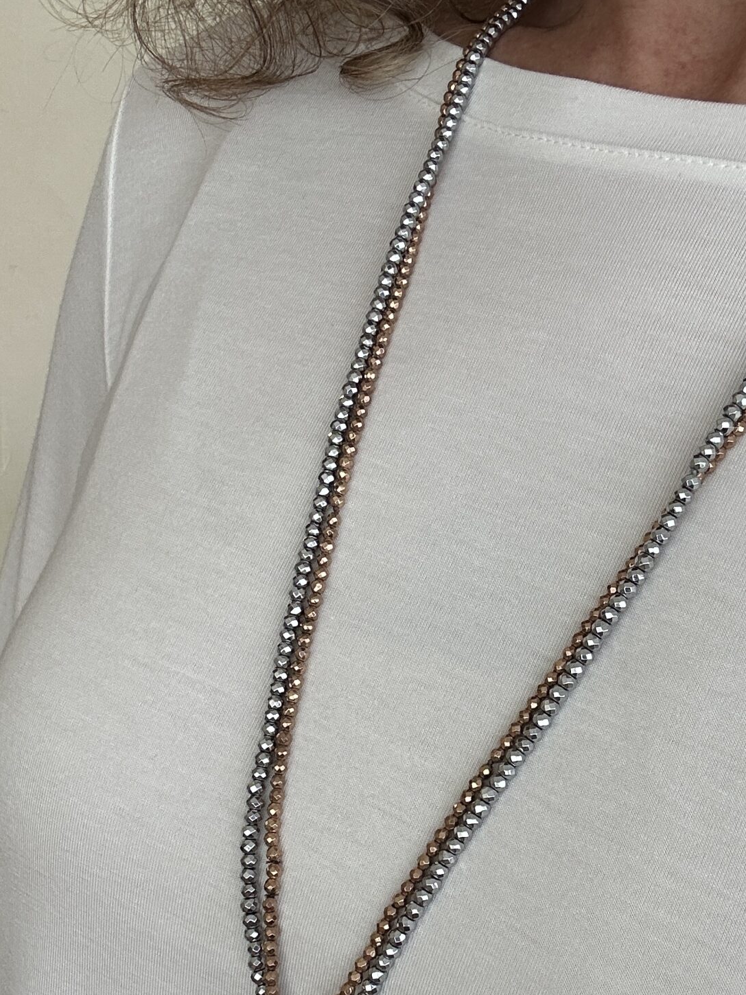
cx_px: 504
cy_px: 724
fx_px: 1523
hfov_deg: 27.3
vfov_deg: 35.5
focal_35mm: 53
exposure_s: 1/121
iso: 25
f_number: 1.9
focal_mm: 2.69
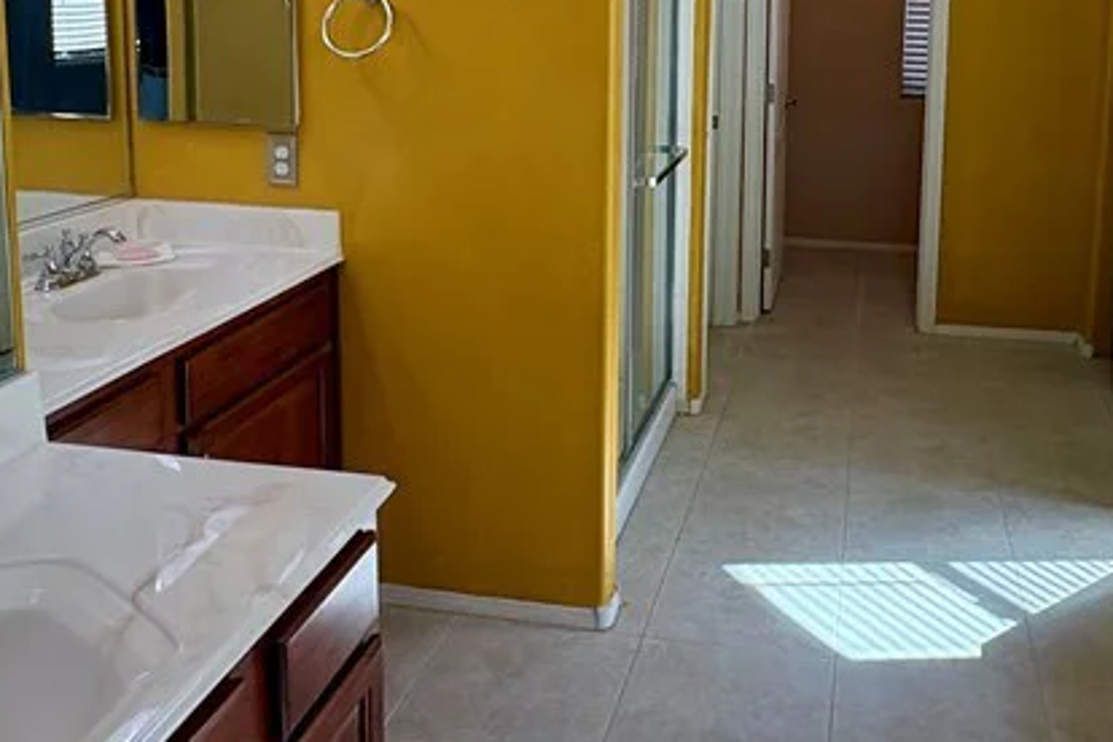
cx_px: 691
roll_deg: -0.3
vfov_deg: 35.2
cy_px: 110
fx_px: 1113
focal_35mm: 36
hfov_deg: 52.6
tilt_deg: -7.7
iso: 100
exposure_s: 1/128
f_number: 2.2
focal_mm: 2.22
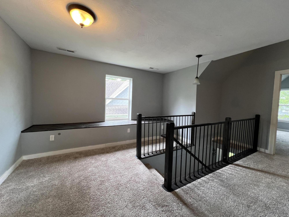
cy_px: 108
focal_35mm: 13
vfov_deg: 89.9
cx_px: 144
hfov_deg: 106.2
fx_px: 109
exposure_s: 1/120
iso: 160
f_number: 1.8
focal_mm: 1.57
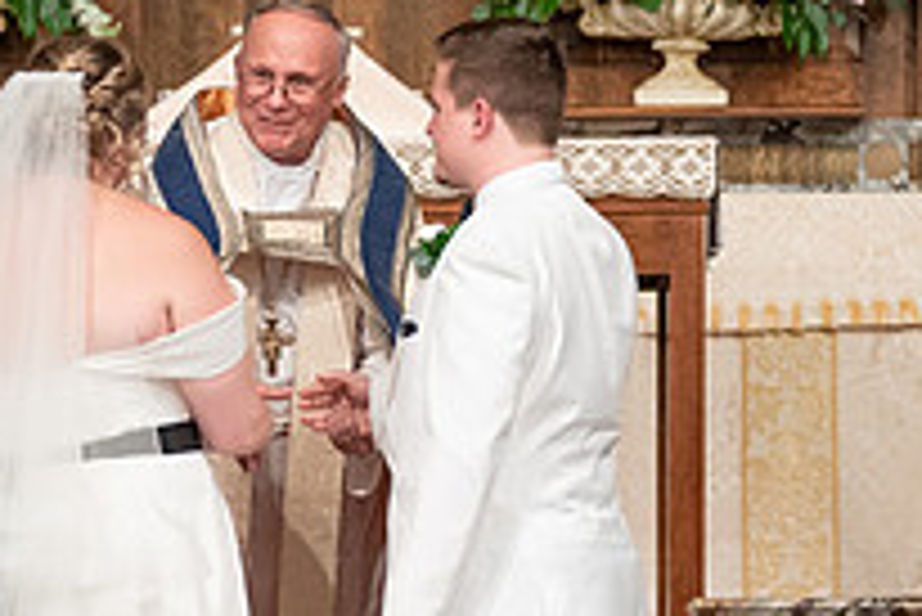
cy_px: 529
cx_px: 168
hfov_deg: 4.6
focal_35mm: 447
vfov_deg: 3.1
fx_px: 11456
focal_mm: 142
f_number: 2.8
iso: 2000
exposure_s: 1/160
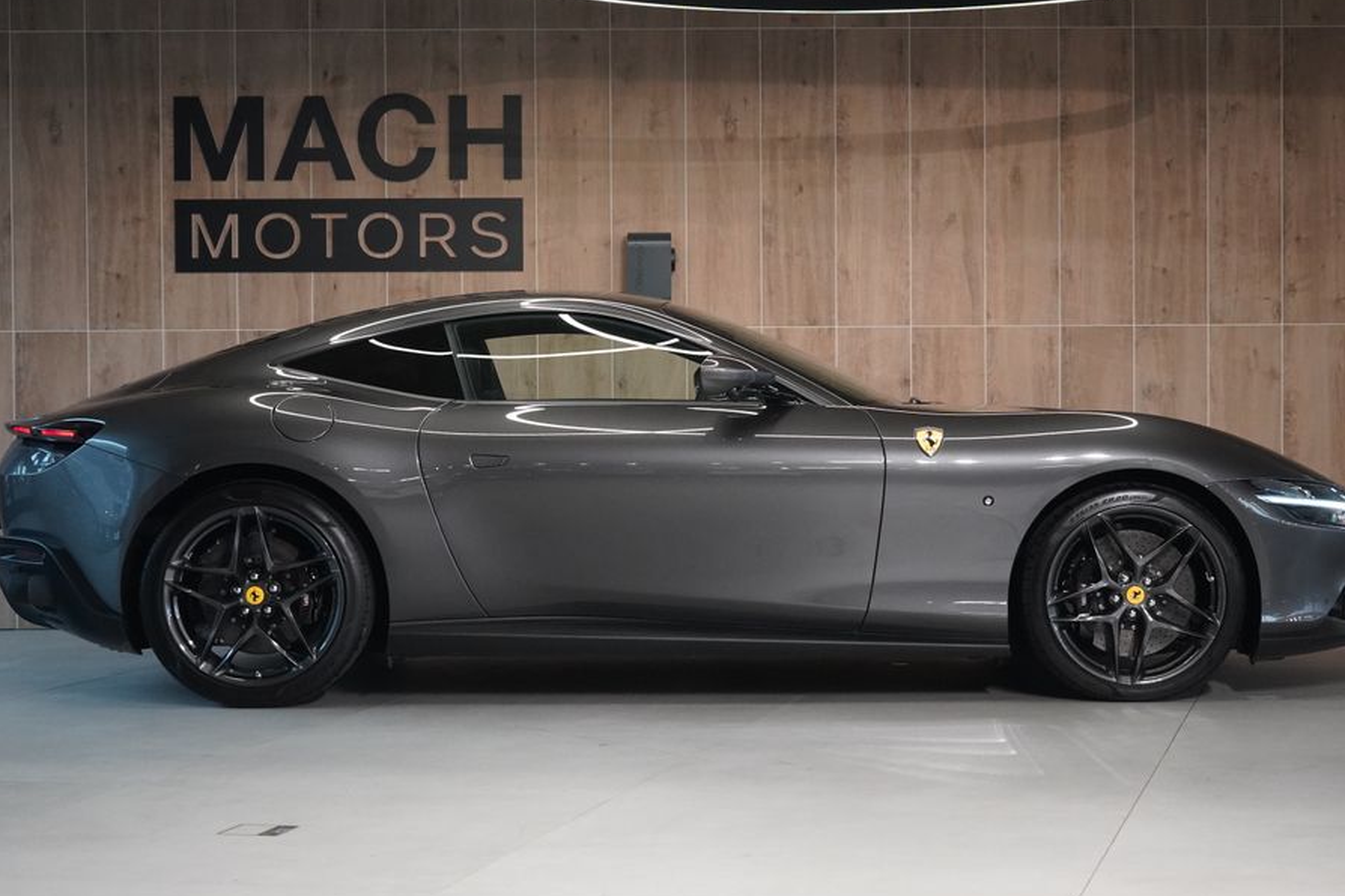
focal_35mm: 71
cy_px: 468
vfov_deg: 19.2
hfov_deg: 28.5
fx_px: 2652
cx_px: 695
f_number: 5.6
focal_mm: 62
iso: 8000
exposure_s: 1/160
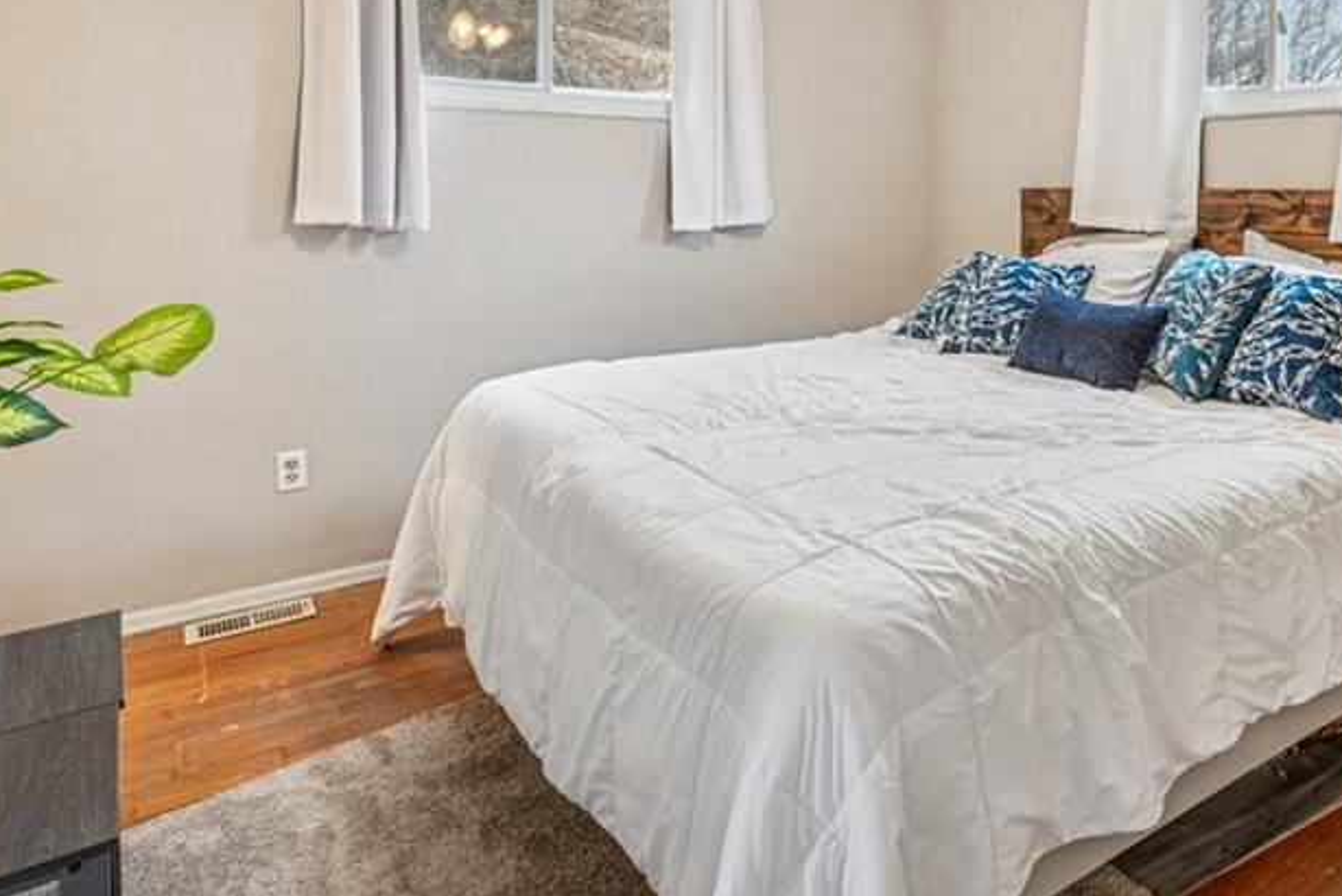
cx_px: 955
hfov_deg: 68.2
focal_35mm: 25
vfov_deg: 48.4
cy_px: 176
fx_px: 932
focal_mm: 15
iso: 50
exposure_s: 1/5
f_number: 11
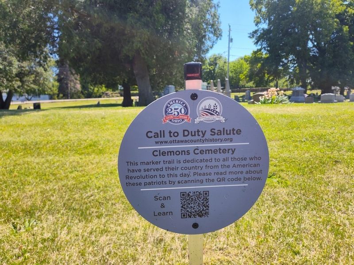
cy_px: 132
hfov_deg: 73.9
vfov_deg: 58.9
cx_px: 177
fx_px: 235
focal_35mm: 23
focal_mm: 5.56
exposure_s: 1/835
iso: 100
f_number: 1.8
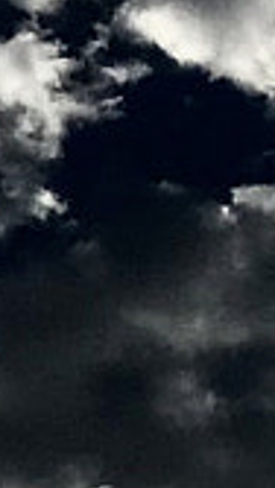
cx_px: 451
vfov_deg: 7.1
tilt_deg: +25.5
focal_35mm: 293
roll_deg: -2.6
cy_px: 1002
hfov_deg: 4.1
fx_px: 3796
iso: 25
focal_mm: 3.99
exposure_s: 1/16129
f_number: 1.8
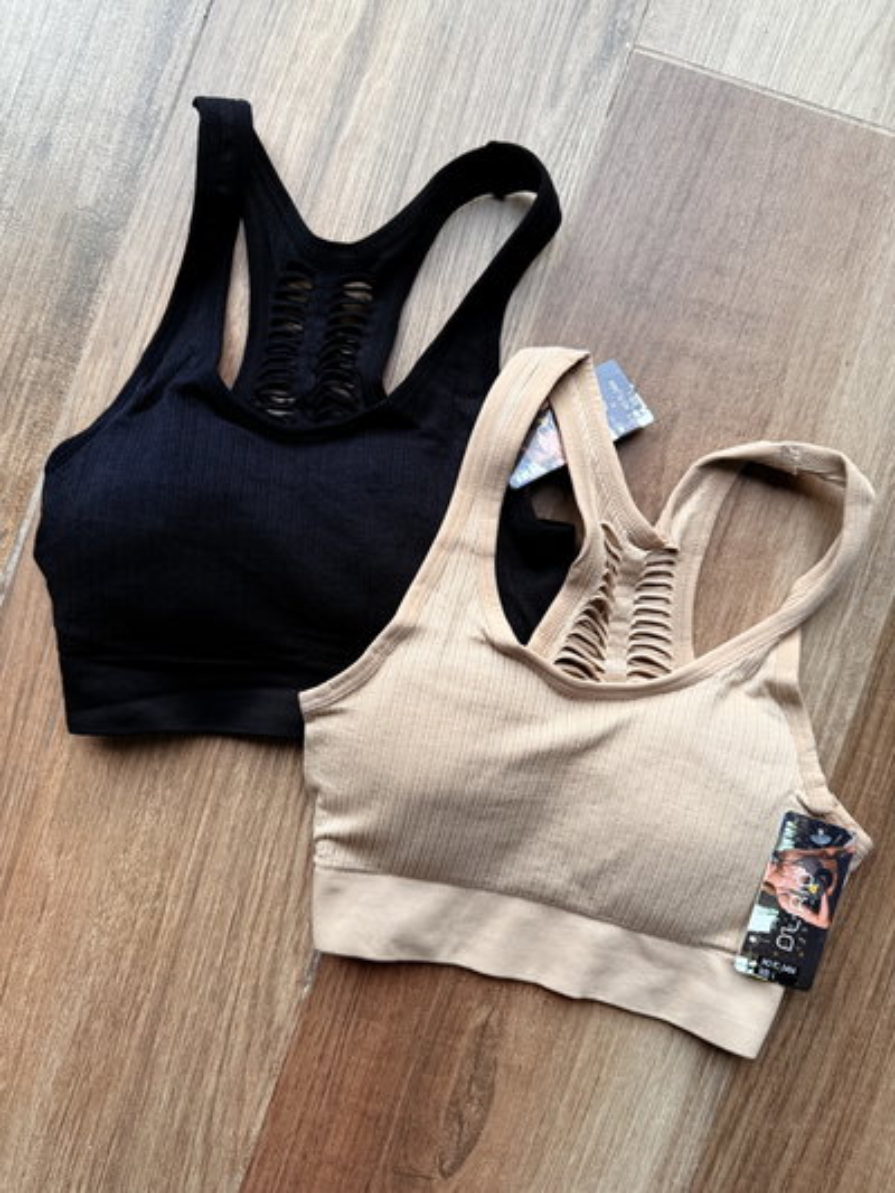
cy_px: 596
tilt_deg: -88.4
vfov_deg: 71.6
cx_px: 448
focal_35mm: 24
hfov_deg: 56.8
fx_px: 827
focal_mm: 6.76
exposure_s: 1/282
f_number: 1.78
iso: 64
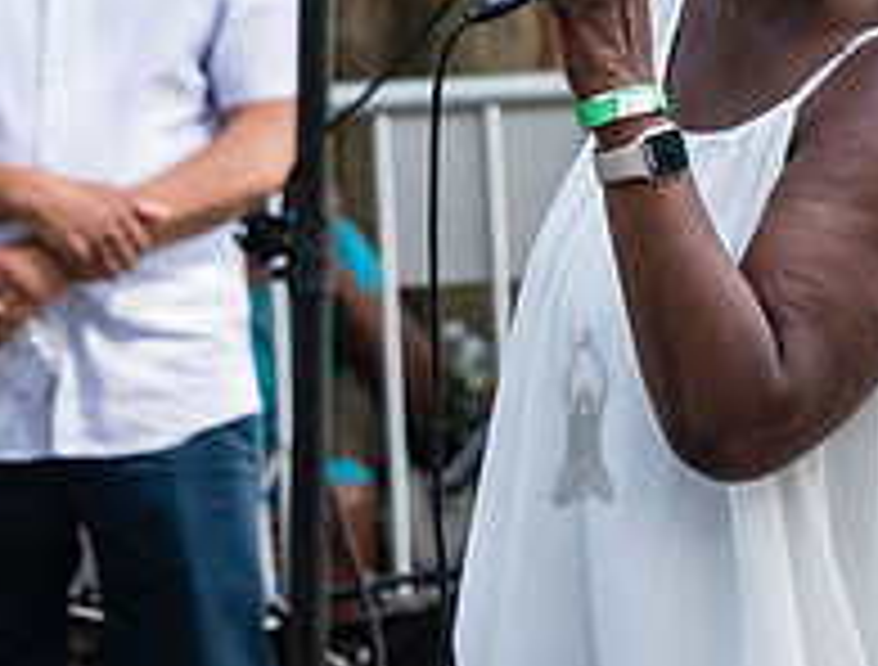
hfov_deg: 4.0
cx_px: 503
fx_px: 12482
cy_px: -148
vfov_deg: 3.1
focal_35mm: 490
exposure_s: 1/500
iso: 640
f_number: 4
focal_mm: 123
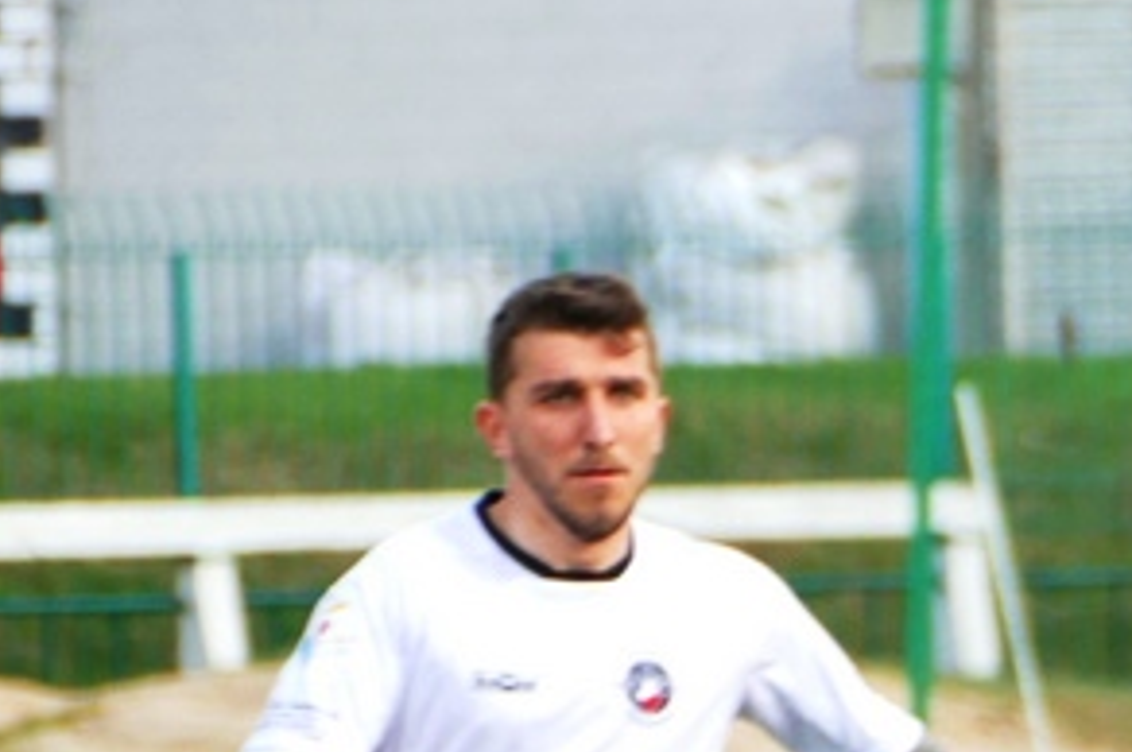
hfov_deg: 1.9
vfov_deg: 1.3
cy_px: 921
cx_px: 1791
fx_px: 33325
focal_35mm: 1061
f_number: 4
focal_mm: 98.25
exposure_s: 1/500
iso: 250
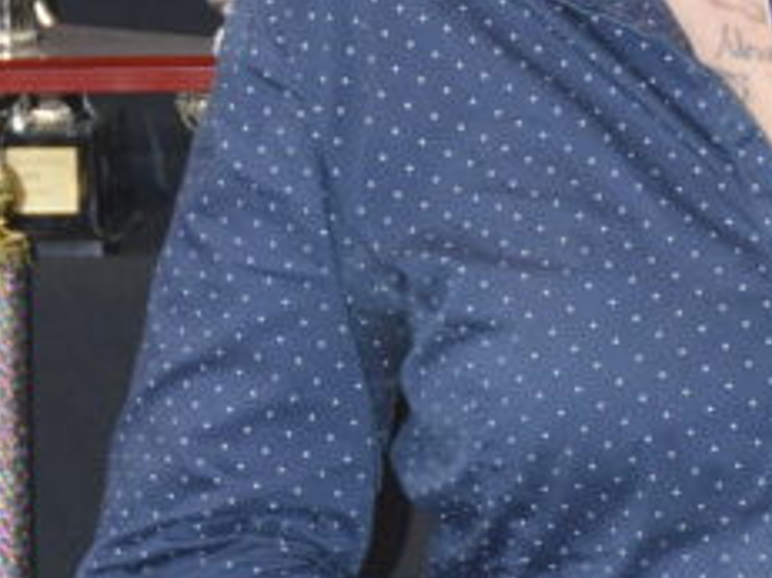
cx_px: 804
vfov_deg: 4.6
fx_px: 7133
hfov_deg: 6.2
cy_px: 210
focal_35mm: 320
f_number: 5
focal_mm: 50
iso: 1000
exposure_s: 1/60
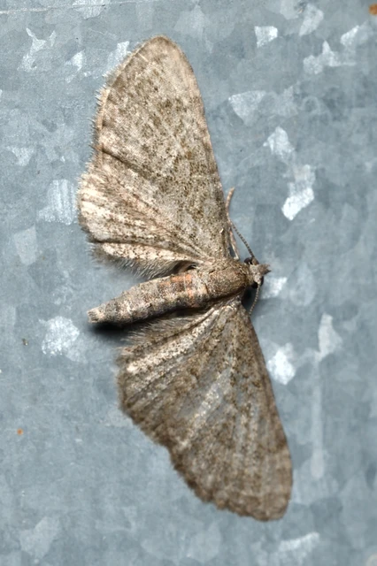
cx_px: 188
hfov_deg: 6.1
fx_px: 3538
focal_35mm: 225
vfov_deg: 9.2
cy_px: 283
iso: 100
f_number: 10
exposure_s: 1/250
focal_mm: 150
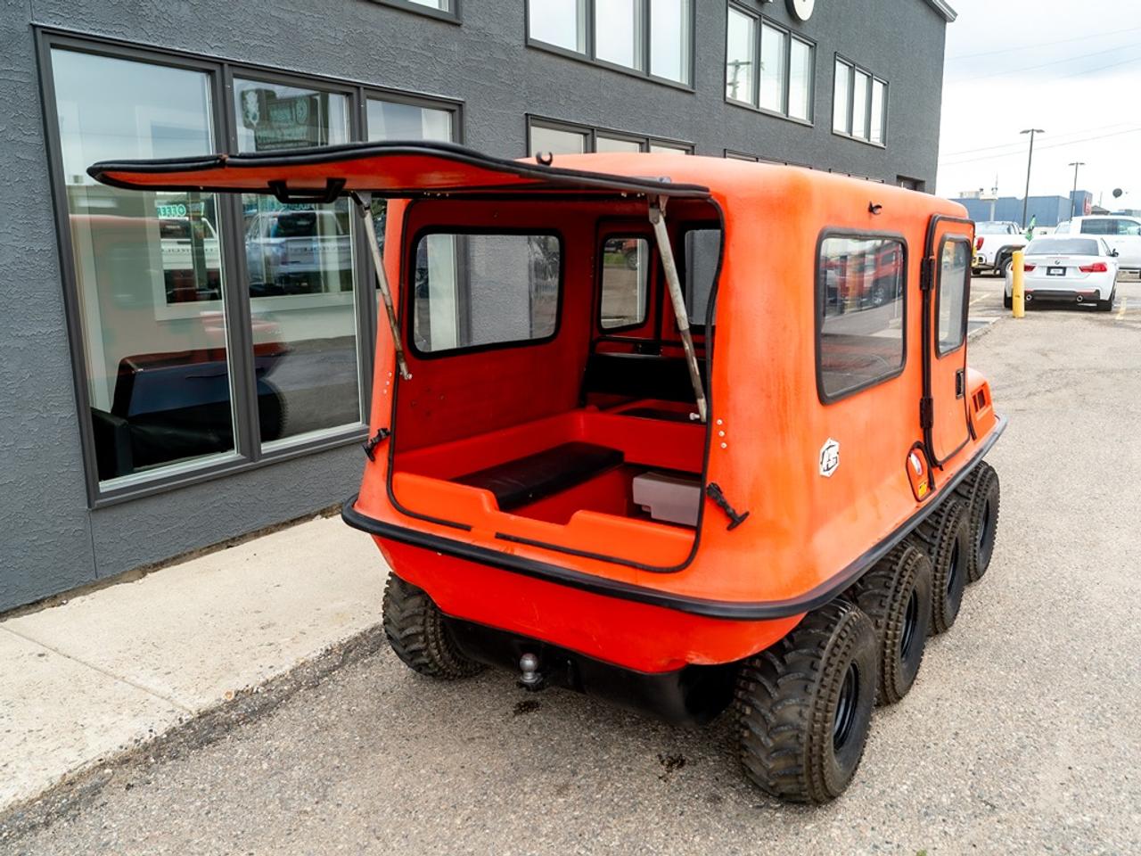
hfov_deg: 62.7
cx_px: 573
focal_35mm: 28
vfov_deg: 49.1
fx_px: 937
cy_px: 423
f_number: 4
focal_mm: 25
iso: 250
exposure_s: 1/125
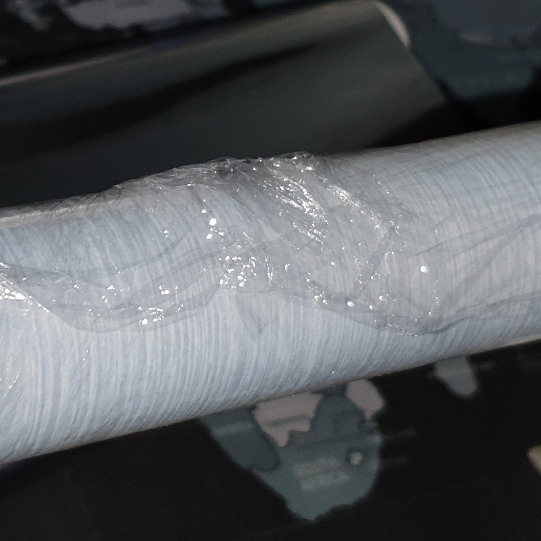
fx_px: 1733
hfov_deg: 17.7
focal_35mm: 98
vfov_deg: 17.7
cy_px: 204
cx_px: 174
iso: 50
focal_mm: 4.3
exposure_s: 1/50
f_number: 1.5
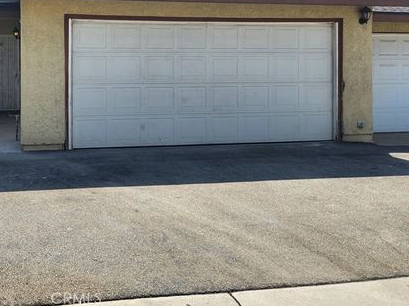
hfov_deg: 49.0
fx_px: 425
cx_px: 93
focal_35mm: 36
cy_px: 68
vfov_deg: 38.3
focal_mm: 5.4
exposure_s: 1/1667
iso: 20
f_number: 1.8
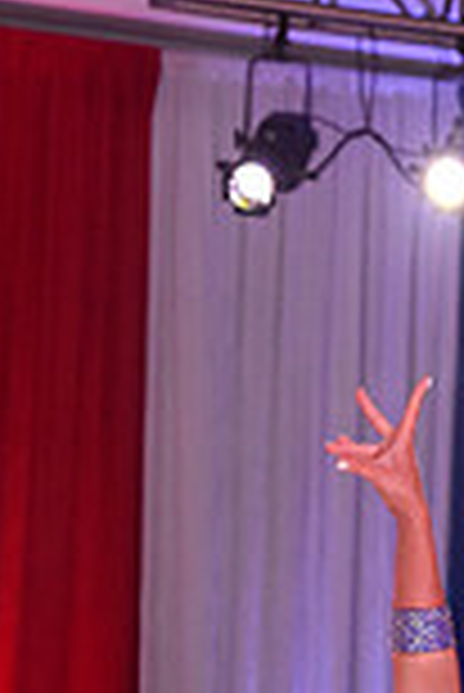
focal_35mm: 282
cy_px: 1174
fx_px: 5439
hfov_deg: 4.8
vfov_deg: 7.1
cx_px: 831
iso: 2500
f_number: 6.3
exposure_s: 1/320
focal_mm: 75
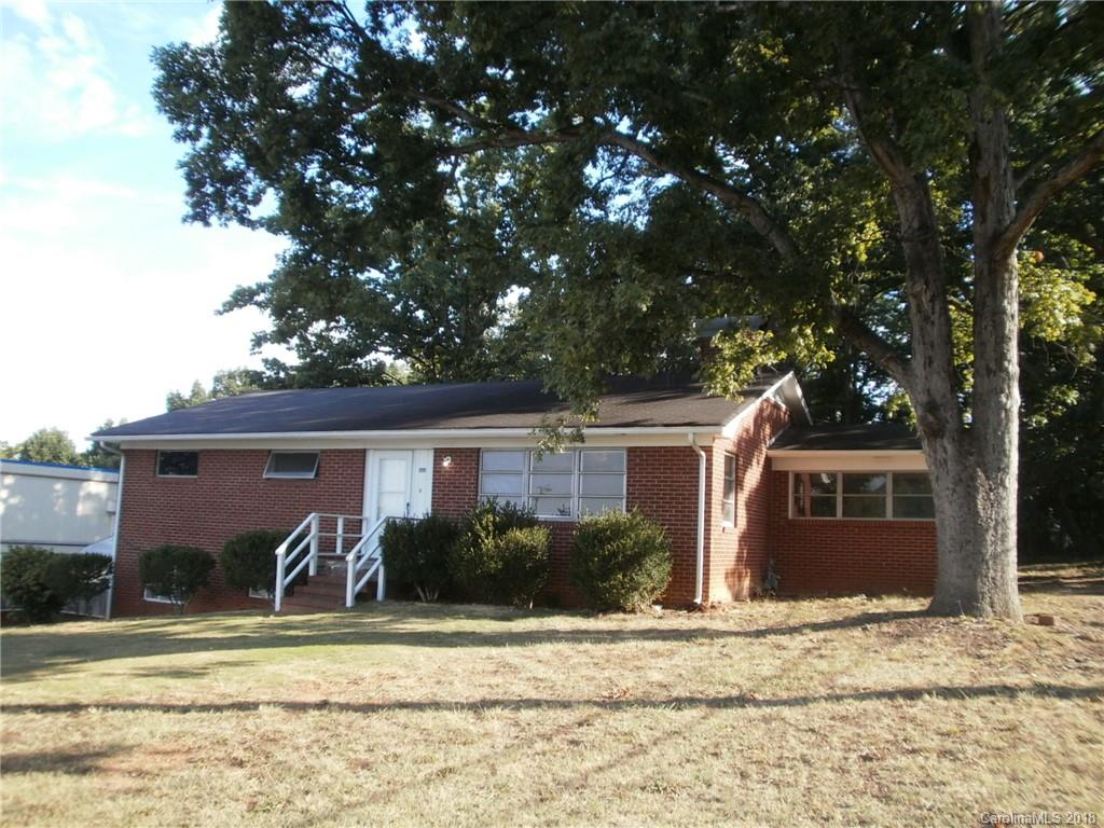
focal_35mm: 31
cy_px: 414
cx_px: 552
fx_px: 989
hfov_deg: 58.4
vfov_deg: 45.4
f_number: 2.9
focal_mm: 5.45
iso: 100
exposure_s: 1/320
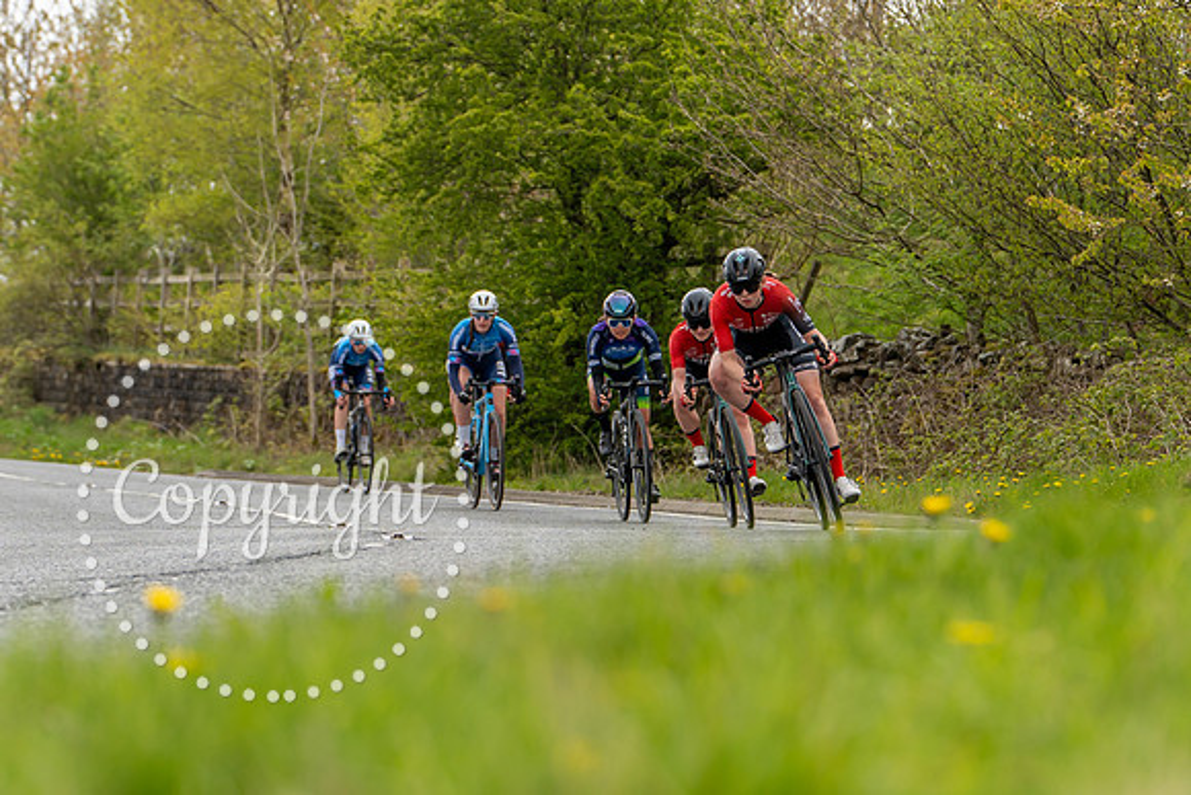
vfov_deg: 7.5
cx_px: 719
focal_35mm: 184
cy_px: 382
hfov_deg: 11.1
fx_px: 6102
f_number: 3.5
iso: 200
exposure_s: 1/640
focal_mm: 105
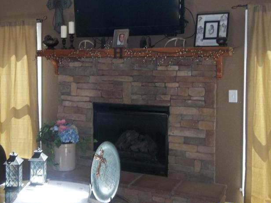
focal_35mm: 45
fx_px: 352
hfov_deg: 41.5
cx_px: 91
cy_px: 82
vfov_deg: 32.1
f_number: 3.5
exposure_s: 1/50
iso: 160
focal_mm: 4.9
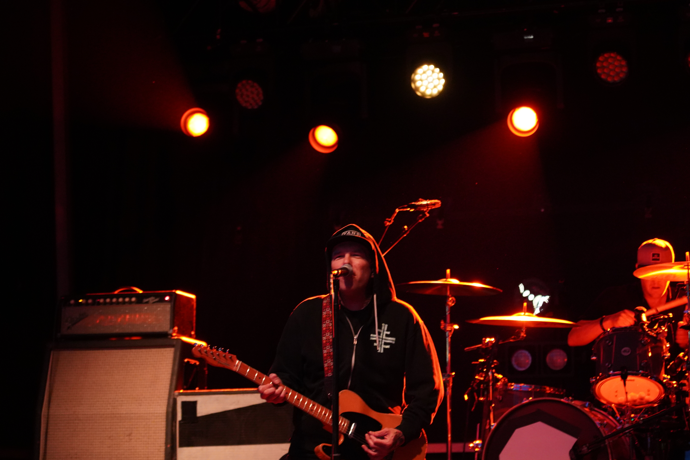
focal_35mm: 112
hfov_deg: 18.3
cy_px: 242
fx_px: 2146
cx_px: 352
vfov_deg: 12.2
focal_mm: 105
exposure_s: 1/125
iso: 8000
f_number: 4
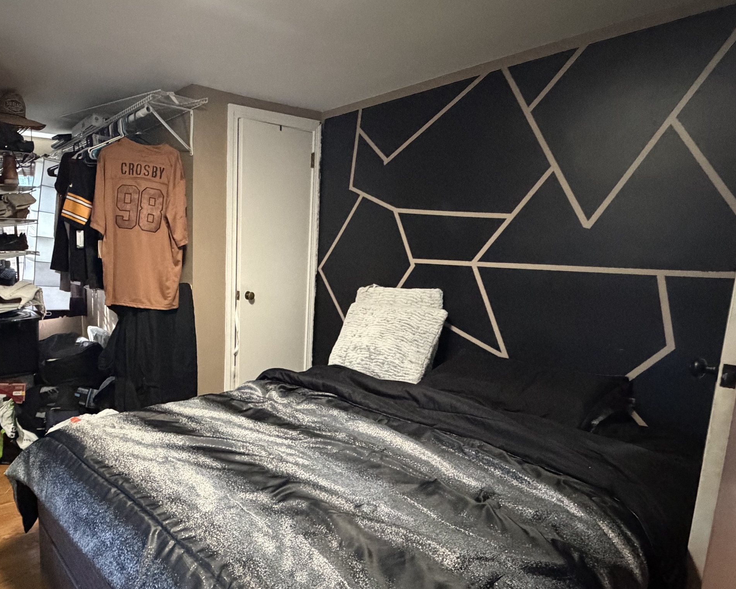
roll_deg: +0.2
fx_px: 479
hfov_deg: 71.3
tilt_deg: -8.6
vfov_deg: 63.1
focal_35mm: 22
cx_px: 211
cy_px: 317
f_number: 2.2
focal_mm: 2.22
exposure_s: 1/40
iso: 1600
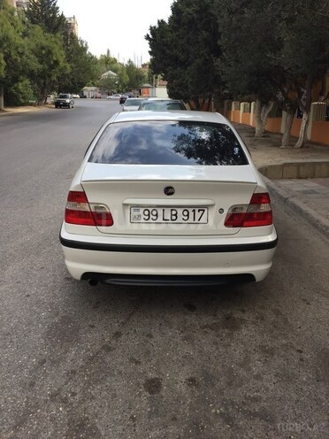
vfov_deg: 61.7
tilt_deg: -13.5
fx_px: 367
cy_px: 220
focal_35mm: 29
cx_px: 164
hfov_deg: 48.2
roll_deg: +1.6
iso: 32
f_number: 2.2
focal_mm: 4.15
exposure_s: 1/732
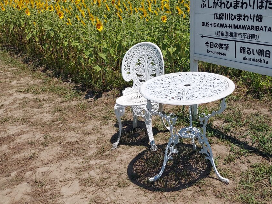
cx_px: 199
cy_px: 63
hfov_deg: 47.4
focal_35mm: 38
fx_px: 299
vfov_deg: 37.2
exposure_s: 1/2104
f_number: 2
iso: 50
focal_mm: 4.6
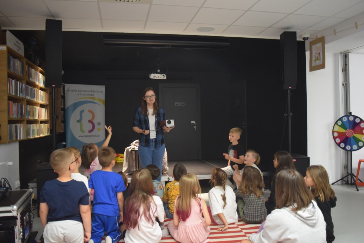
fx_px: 303
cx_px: 182
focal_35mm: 30
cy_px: 122
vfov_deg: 43.6
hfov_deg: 61.9
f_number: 3.8
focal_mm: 20
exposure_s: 1/60
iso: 2200
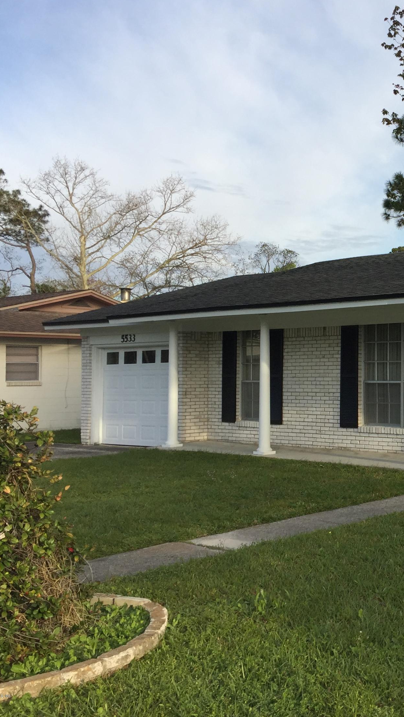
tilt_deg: +1.3
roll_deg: +0.1
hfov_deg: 25.4
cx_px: 461
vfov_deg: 47.4
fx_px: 819
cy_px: 353
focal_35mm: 43
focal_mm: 4.15
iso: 32
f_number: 2.2
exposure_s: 1/898
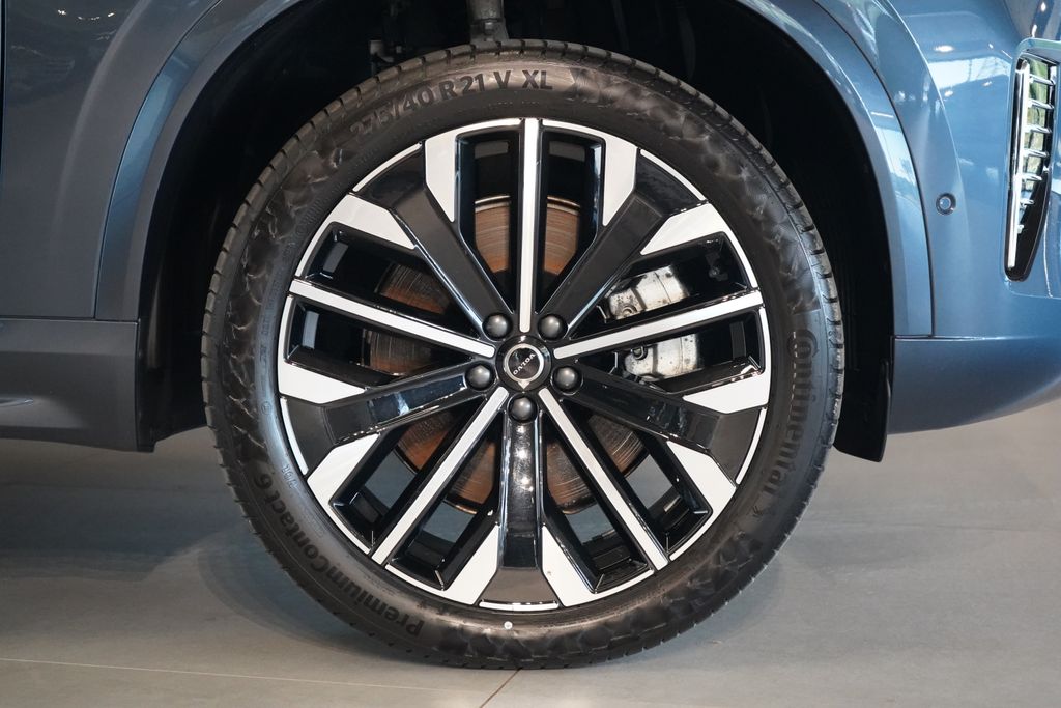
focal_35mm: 70
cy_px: 354
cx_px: 530
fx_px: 2063
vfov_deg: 19.5
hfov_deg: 28.8
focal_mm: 70
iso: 10000
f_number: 5.6
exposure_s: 1/160
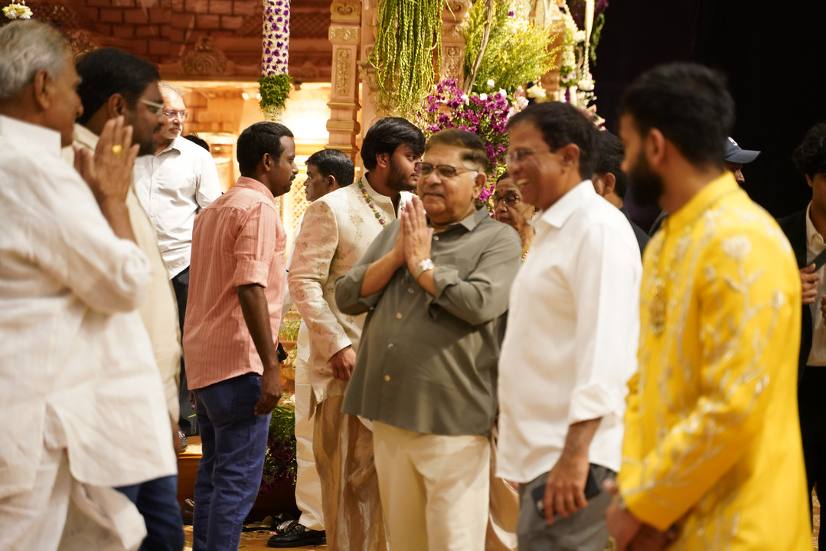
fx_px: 1721
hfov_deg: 27.0
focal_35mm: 75
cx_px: 413
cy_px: 276
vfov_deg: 18.2
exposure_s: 1/200
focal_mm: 75
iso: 3200
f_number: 2.8
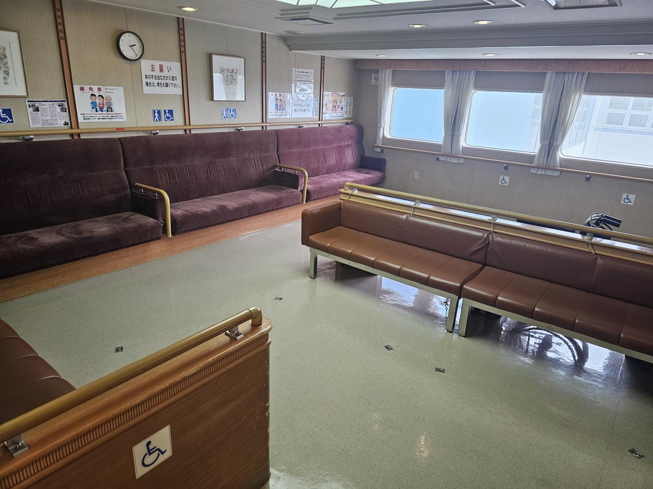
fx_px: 434
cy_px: 244
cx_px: 326
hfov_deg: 73.9
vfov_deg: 58.9
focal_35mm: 23
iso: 200
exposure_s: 1/120
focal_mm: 6.3
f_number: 1.7
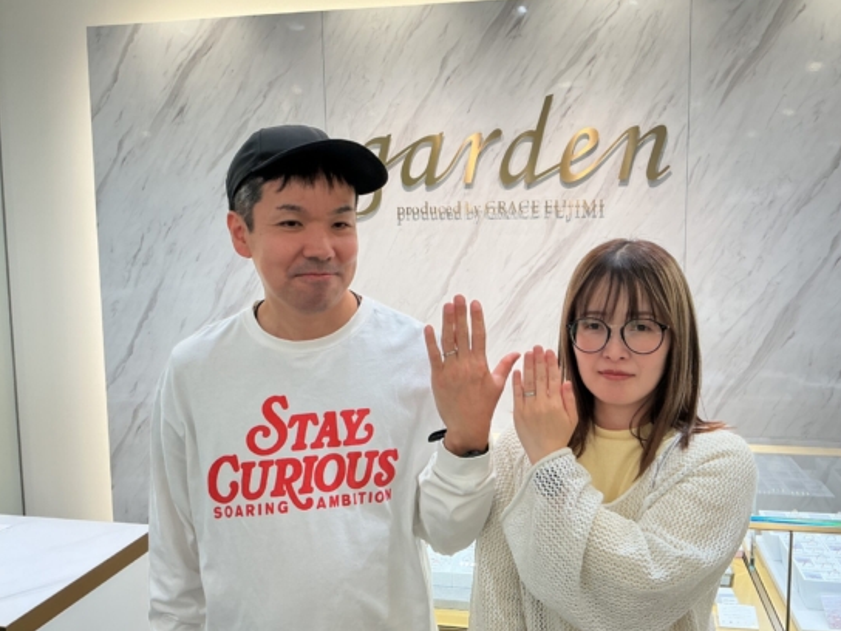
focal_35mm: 32
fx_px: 777
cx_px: 453
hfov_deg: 56.8
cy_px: 314
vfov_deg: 44.2
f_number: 1.8
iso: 32
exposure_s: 1/120
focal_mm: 3
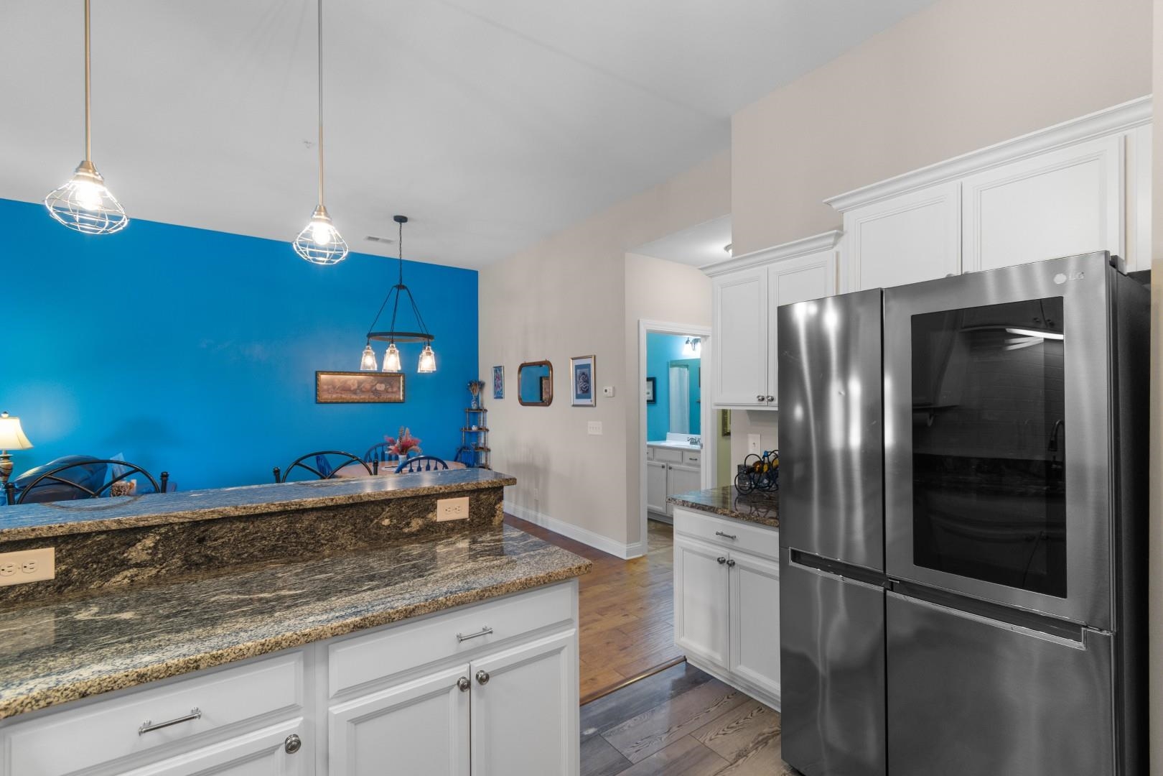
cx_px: 582
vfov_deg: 77.3
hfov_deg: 100.4
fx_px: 485
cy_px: 388
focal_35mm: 15
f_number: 4.5
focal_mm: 10
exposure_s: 1/6
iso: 100
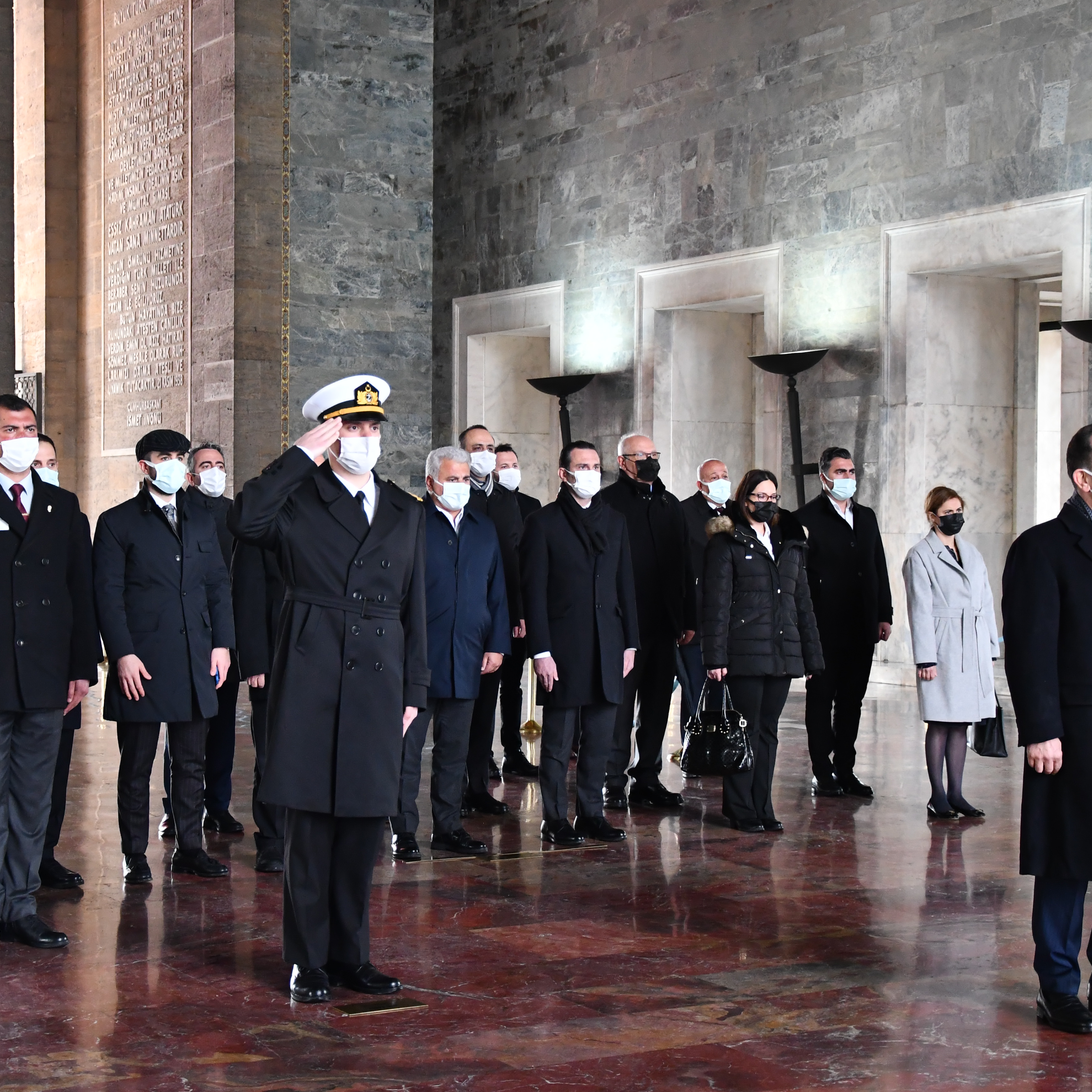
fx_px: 2284
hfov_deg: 26.9
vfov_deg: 26.9
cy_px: 529
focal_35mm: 64
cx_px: 505
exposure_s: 1/125
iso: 2200
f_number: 4.2
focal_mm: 32
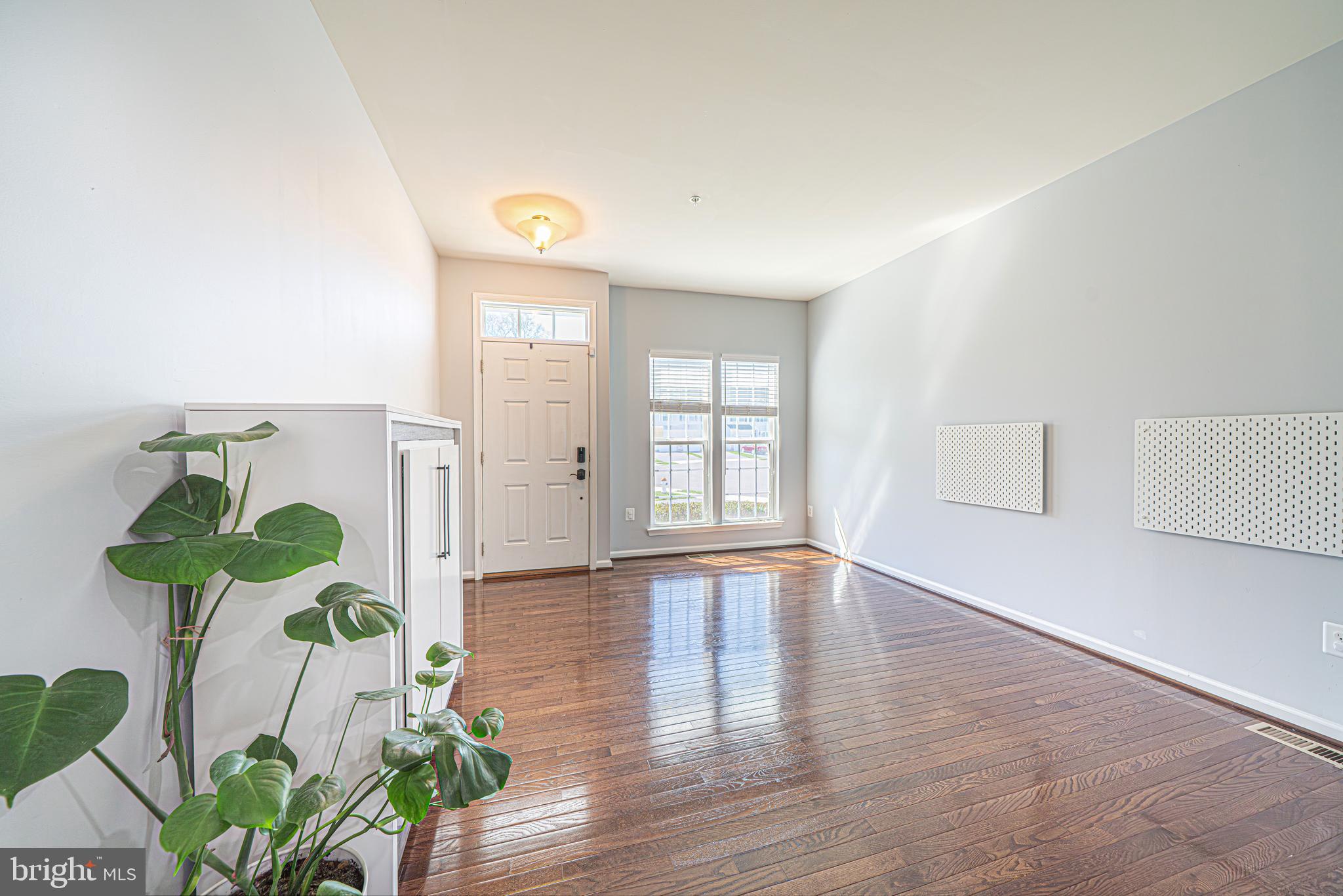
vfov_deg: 90.0
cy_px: 448
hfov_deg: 112.6
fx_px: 448
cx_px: 672
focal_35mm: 12
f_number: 7.1
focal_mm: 12
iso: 125
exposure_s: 1/20
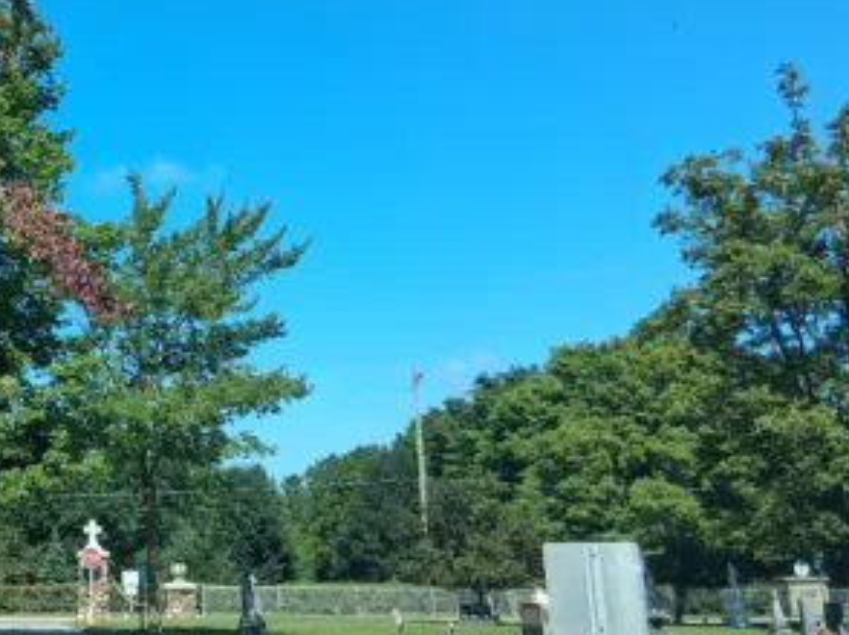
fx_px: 1446
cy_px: 248
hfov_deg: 30.6
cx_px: 19
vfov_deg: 24.7
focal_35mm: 59
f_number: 1.8
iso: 25
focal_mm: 3.98
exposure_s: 1/245
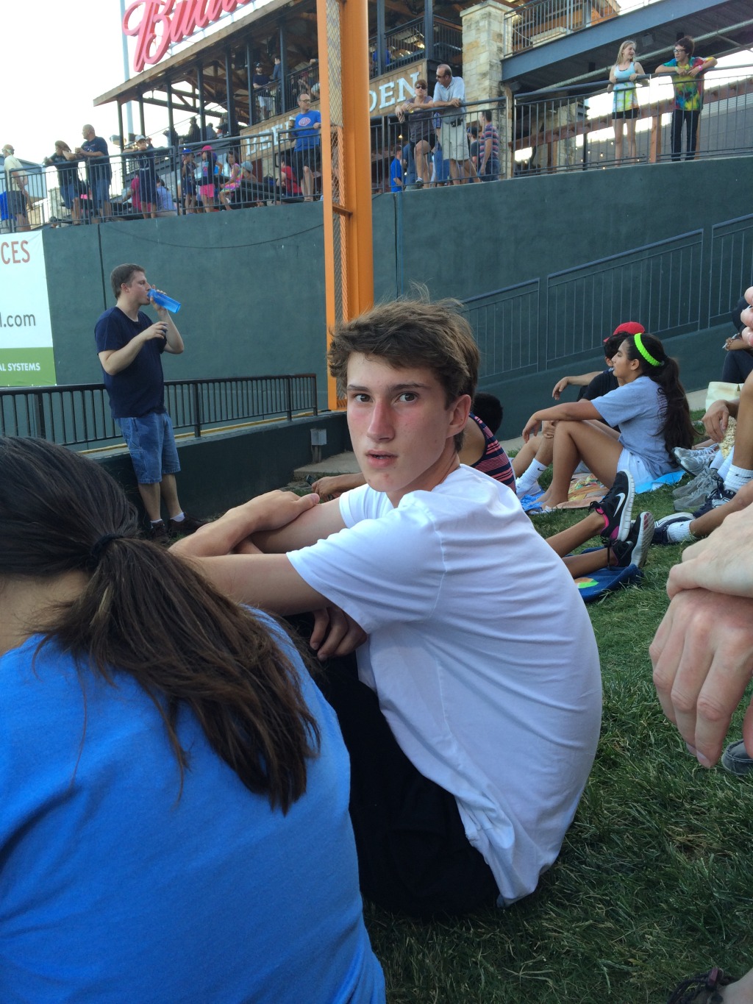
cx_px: 376
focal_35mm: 29
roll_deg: +1.5
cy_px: 502
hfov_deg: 48.2
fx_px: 841
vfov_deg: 61.7
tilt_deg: -10.2
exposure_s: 1/120
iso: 40
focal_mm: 4.15
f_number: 2.2
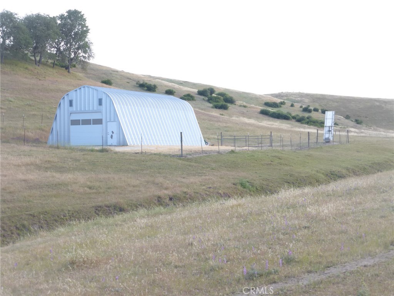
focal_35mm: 70
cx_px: 197
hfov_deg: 27.8
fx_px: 797
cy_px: 148
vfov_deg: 21.0
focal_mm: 12.5
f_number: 5
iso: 100
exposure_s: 1/100
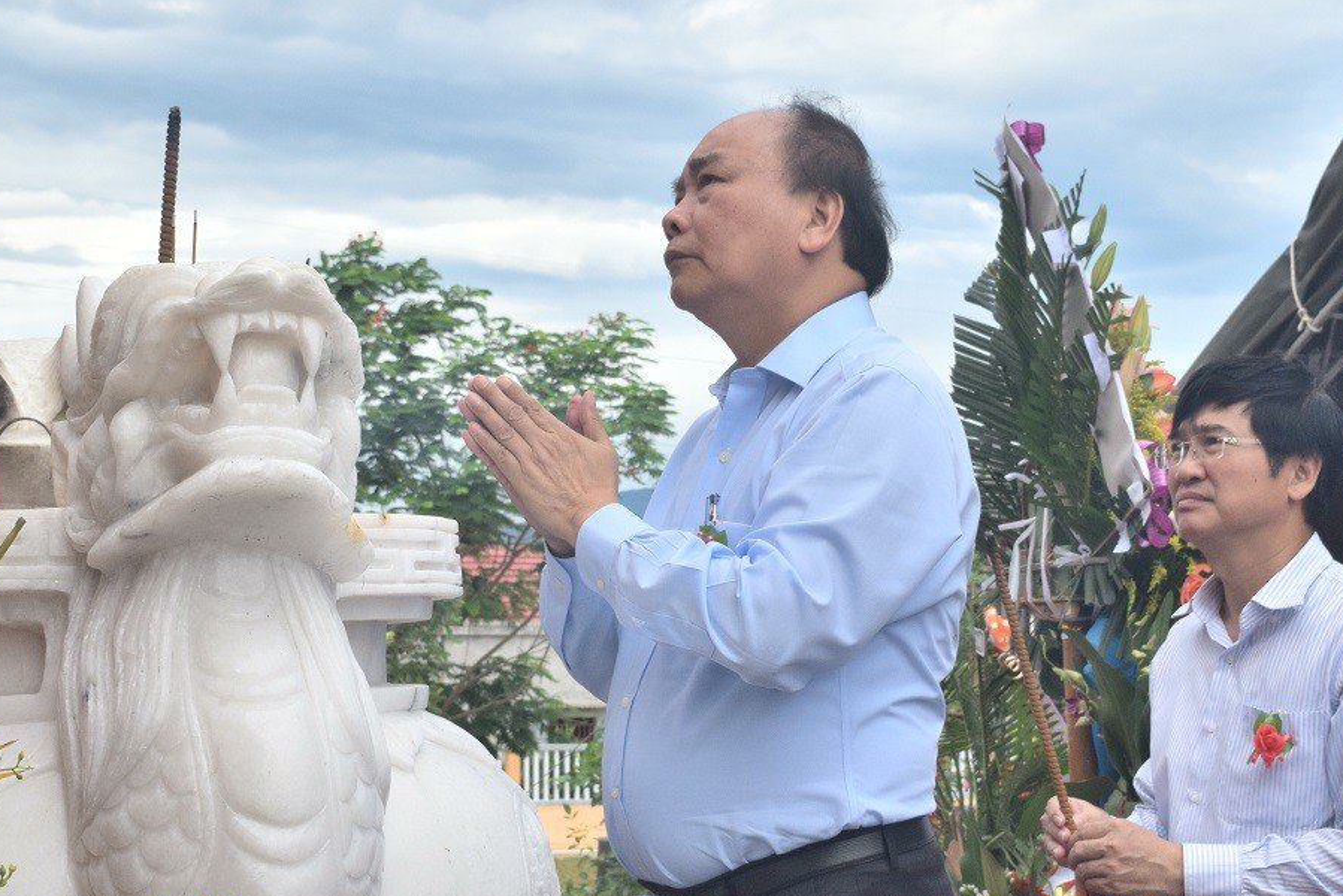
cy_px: 551
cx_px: 652
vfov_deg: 16.8
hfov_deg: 25.1
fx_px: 3023
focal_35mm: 81
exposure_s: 1/640
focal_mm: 36
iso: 800
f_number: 13
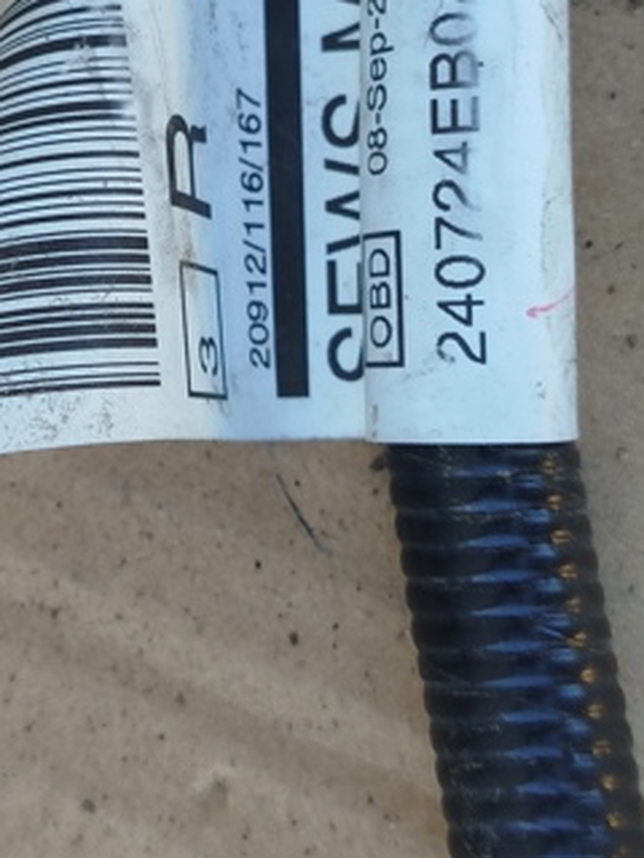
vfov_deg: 26.8
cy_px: 252
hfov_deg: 20.3
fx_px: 1786
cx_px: 174
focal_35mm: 72
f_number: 1.7
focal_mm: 5.31
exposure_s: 1/100
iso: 80
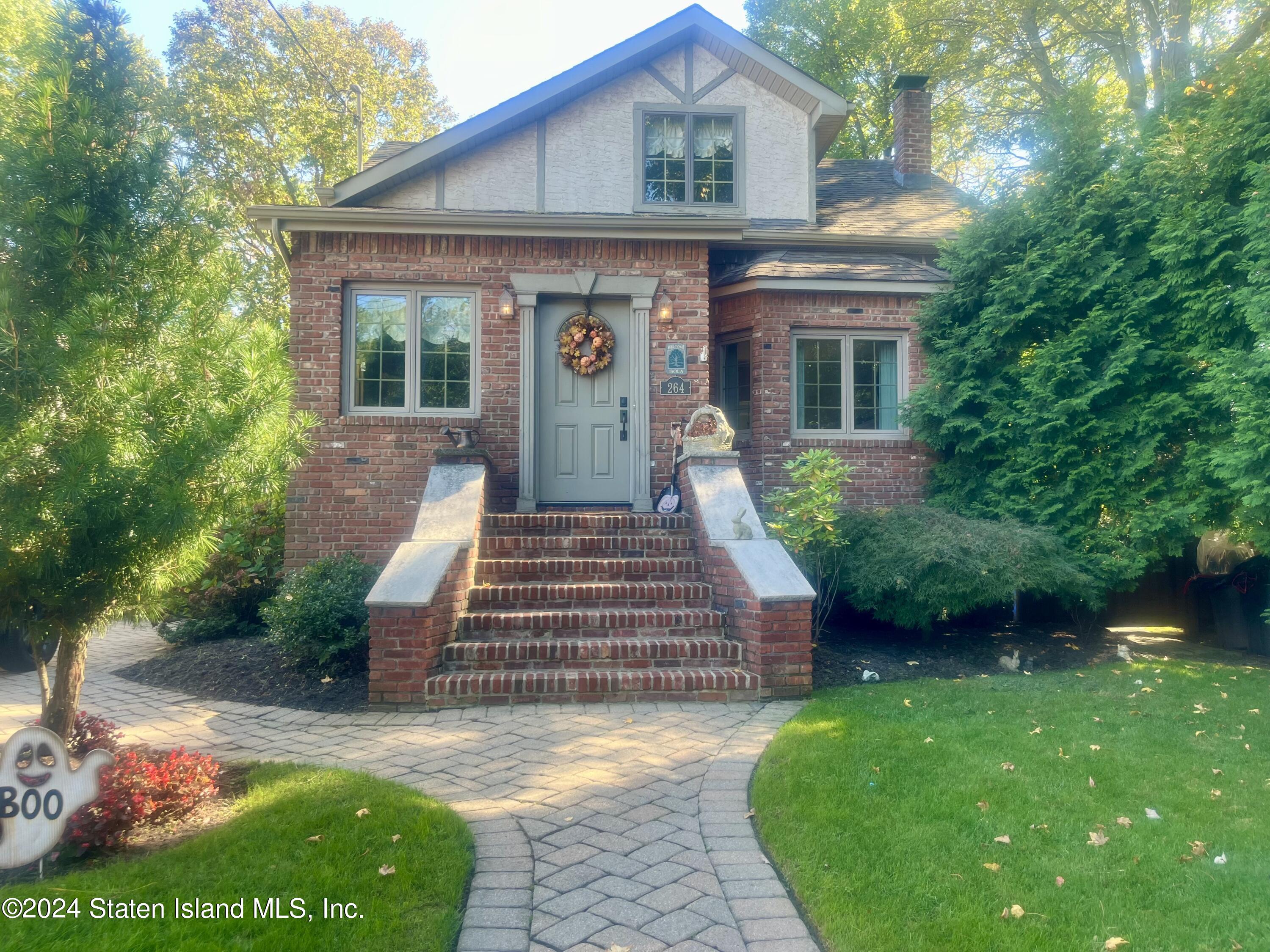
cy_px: 476
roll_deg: +0.7
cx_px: 635
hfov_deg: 67.3
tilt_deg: +3.5
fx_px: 954
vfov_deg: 53.1
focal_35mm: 26
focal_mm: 5.1
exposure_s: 1/122
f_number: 1.6
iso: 32
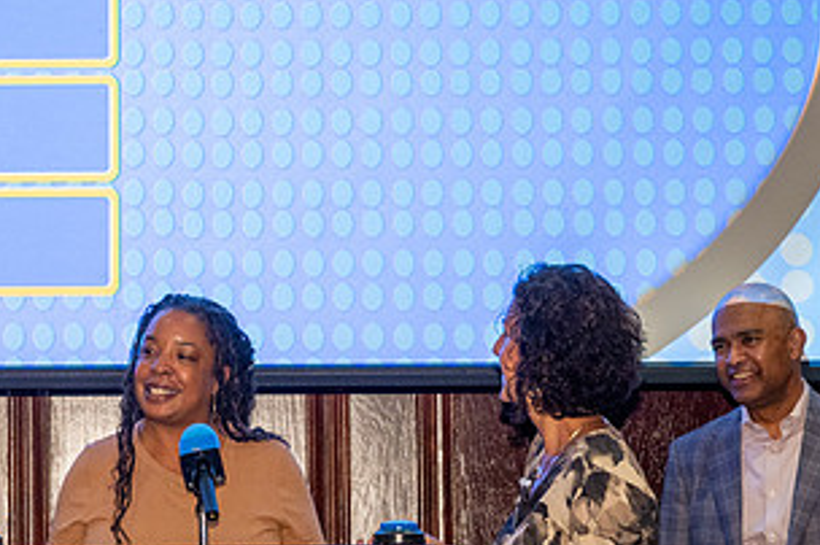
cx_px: 130
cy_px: 385
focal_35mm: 128
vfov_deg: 10.7
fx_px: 2912
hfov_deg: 15.9
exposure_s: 1/80
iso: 2500
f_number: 4
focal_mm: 64
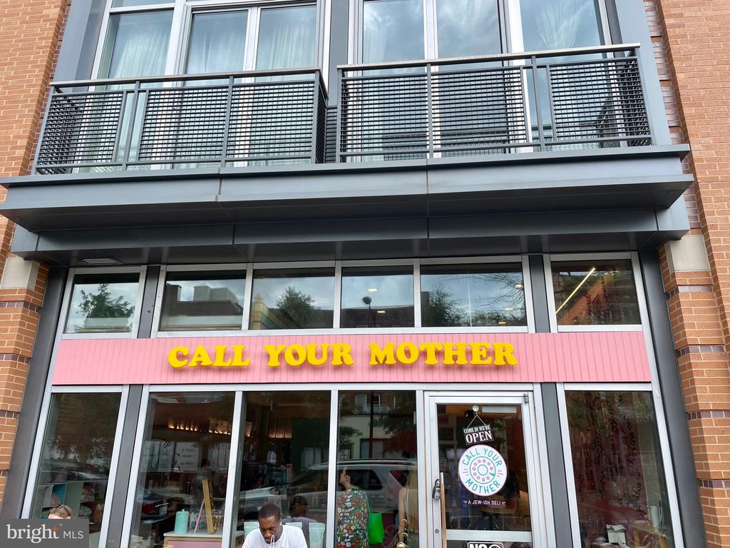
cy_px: 274
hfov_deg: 67.3
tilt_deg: +20.1
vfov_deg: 53.1
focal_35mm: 26
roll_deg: -0.9
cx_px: 365
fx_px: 548
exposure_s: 1/888
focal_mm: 4.2
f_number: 1.6
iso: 32
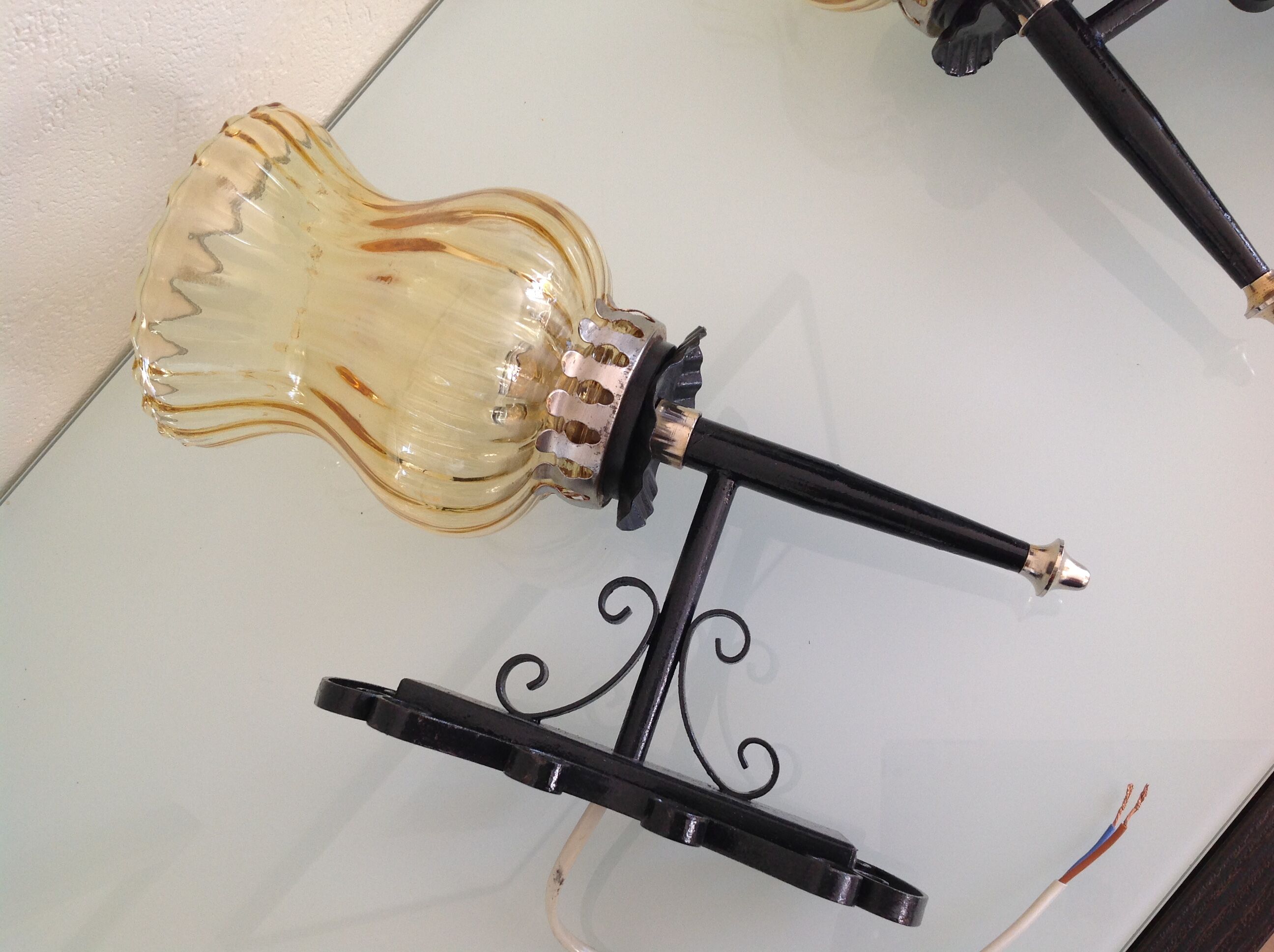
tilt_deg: -72.4
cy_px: 476
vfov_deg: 40.6
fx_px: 1286
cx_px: 637
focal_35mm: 35
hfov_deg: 52.7
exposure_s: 1/40
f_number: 2.4
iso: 64
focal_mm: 4.28
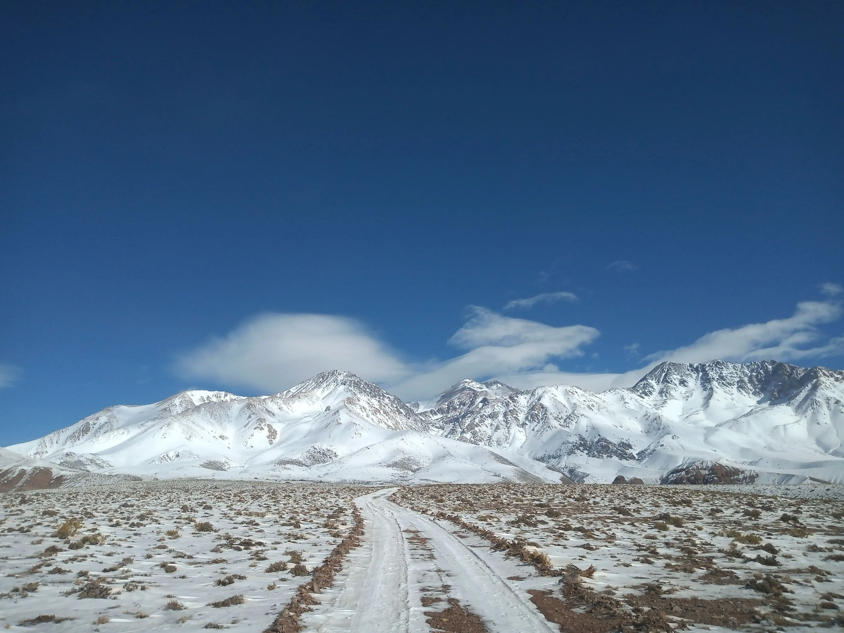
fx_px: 488
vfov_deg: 66.0
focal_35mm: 20
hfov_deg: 81.7
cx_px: 422
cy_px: 316
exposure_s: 1/2387
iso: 113
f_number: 2
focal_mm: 3.54
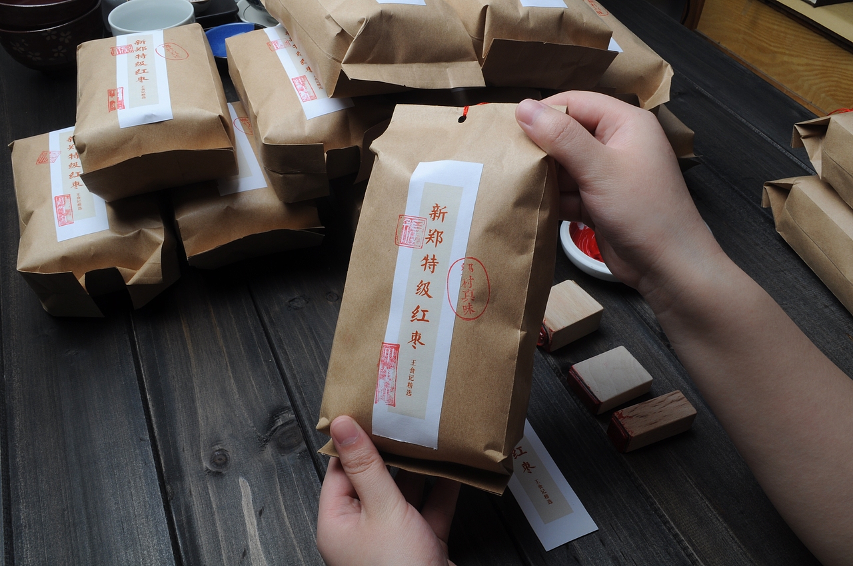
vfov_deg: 39.9
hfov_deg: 57.3
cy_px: 283
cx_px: 426
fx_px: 781
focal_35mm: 33
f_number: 18
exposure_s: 1/125
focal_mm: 22
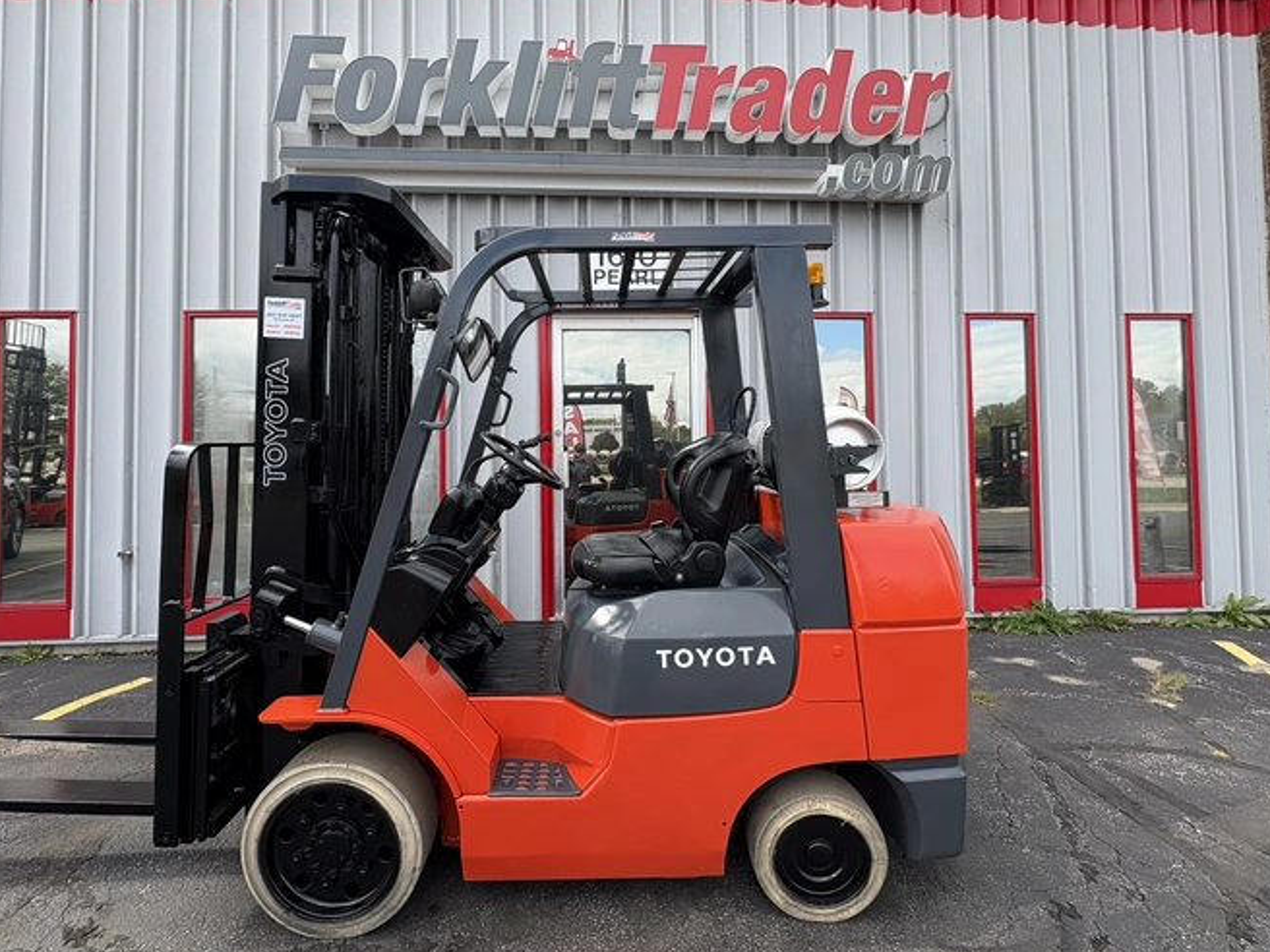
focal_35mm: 16
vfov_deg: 78.0
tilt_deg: +1.9
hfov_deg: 94.5
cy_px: 436
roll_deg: +1.1
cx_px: 612
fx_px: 587
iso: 40
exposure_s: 1/435
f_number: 2.2
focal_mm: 2.22
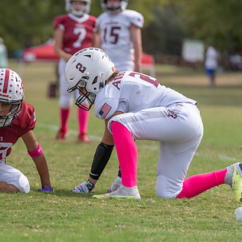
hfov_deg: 5.7
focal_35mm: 305
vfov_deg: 5.7
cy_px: 147
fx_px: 2412
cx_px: -18
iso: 125
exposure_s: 1/1600
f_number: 3.2
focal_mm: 159
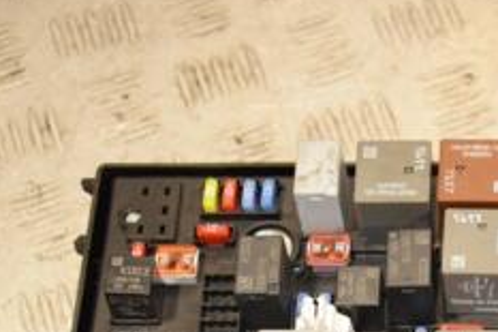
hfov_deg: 17.4
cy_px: 398
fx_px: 1603
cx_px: 462
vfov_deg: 11.6
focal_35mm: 116
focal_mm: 30
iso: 800
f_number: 5.6
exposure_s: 1/200
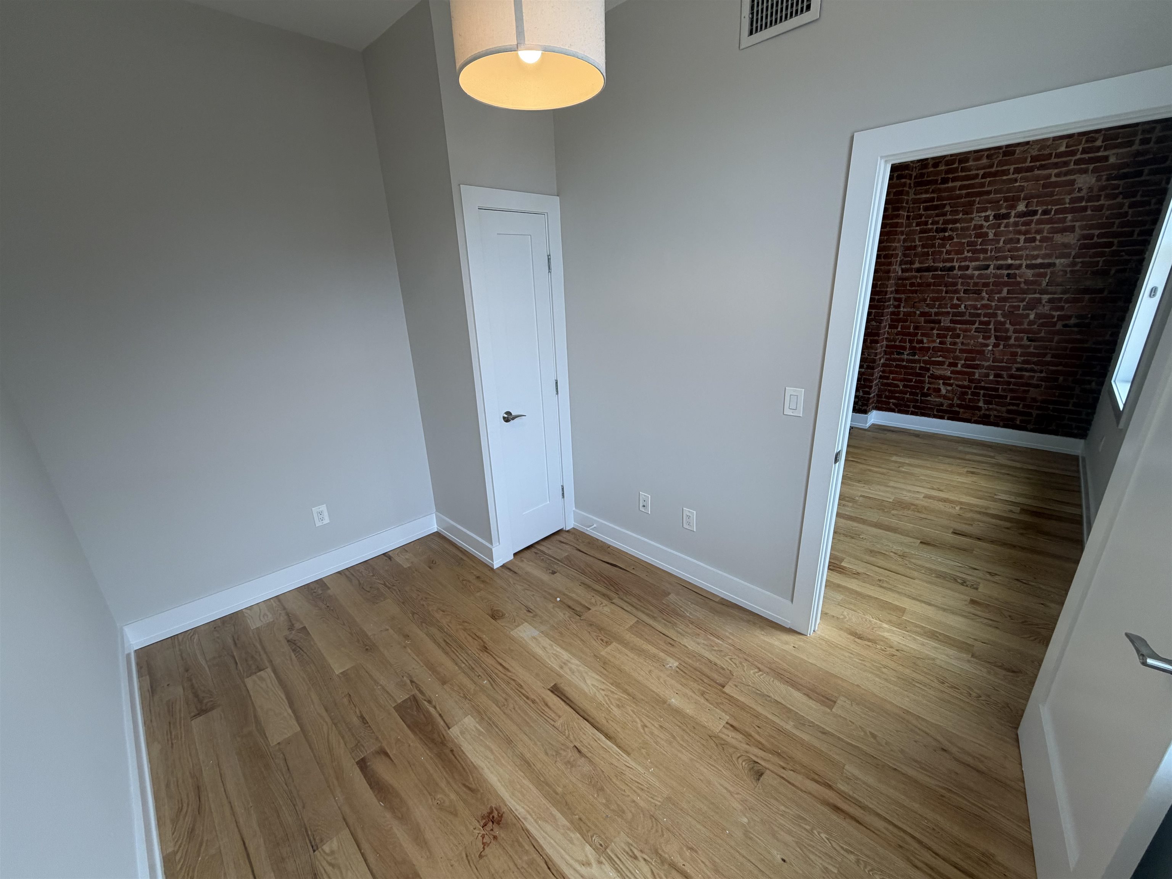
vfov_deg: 85.7
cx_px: 586
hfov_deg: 102.1
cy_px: 440
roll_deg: +2.5
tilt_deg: -19.6
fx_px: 474
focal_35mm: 14
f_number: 2.2
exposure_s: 1/120
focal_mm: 2.22
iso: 100
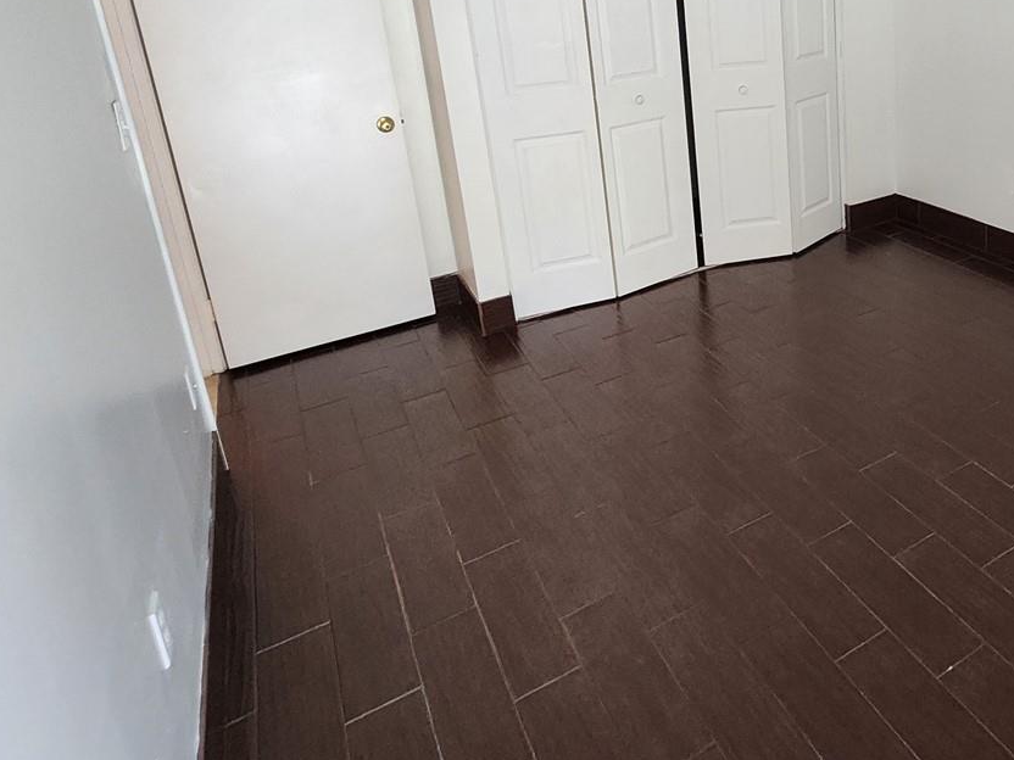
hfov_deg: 62.8
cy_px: 168
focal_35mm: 25
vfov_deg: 51.9
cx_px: 826
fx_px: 732
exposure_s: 1/60
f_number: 2.2
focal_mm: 2.2
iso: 400
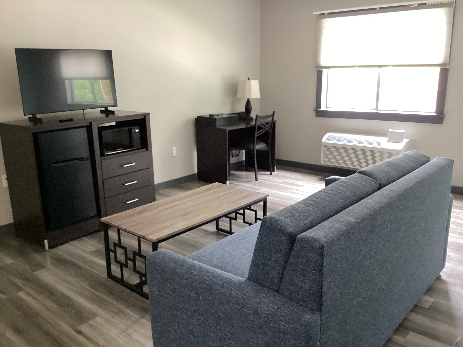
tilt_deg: -14.7
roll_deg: +1.1
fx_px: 415
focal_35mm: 31
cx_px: 232
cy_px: 174
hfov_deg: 58.4
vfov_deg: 45.4
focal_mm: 3.3
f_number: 2.4
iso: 320
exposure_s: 1/40
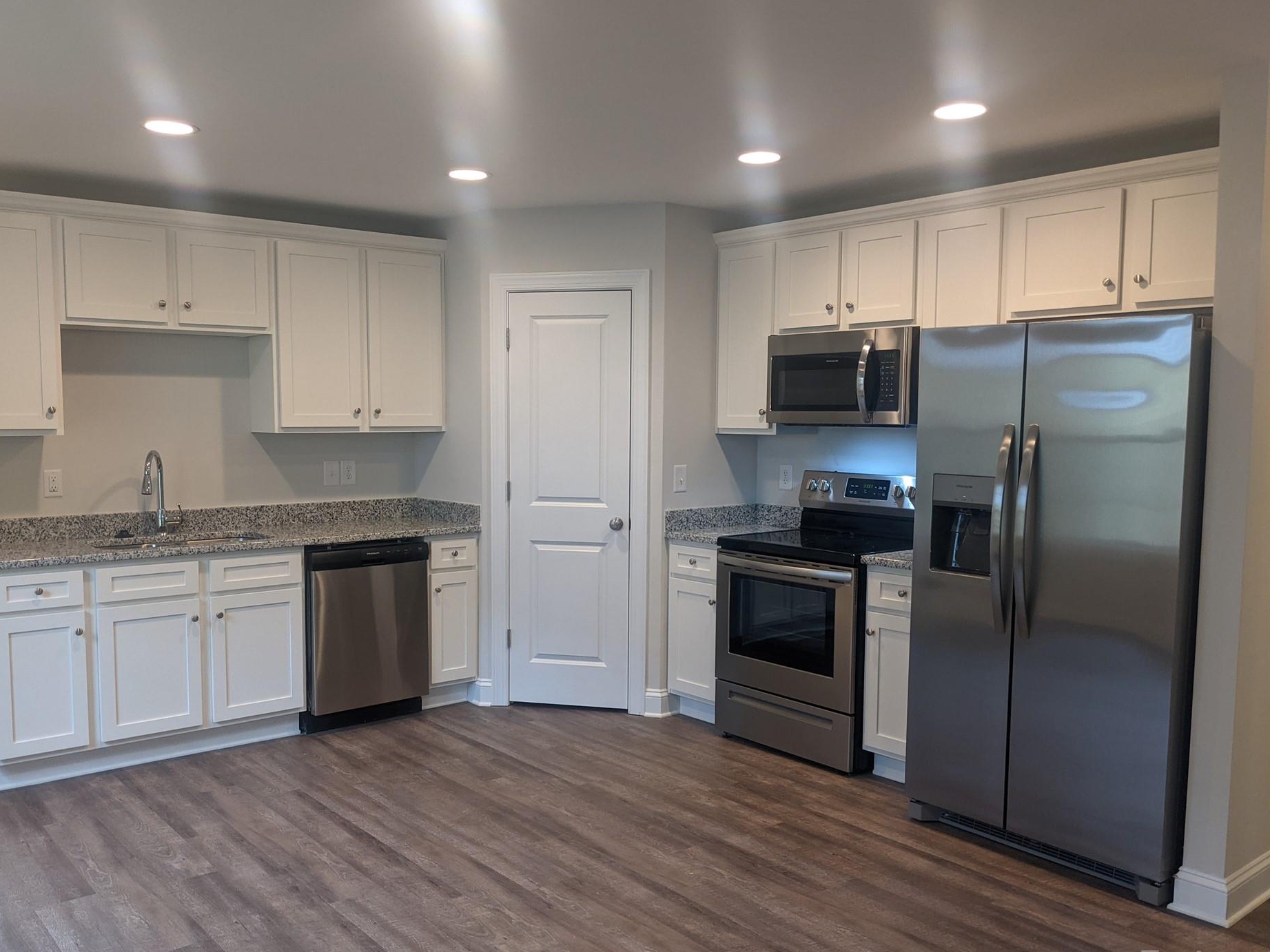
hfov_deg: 59.9
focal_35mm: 30
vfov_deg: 46.8
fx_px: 1101
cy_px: 501
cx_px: 576
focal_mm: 4.38
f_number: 1.73
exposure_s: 1/30
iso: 75
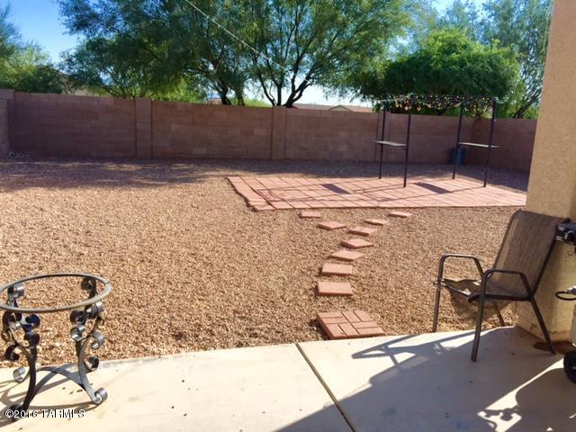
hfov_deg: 61.7
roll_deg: -3.2
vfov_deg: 48.2
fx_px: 483
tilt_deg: -11.2
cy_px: 216
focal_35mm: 29
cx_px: 288
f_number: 2.2
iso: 32
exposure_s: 1/1522
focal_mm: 4.15
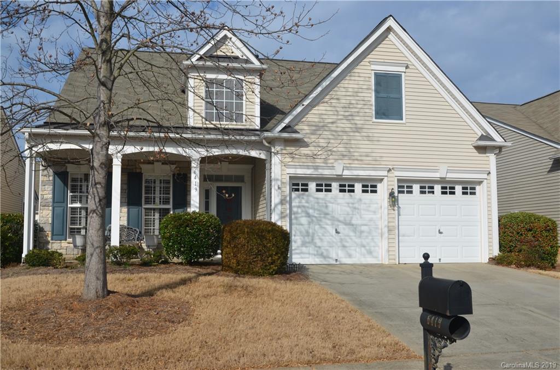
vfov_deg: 36.7
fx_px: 559
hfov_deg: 53.3
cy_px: 185
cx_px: 280
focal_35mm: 36
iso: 100
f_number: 9
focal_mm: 24
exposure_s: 1/320
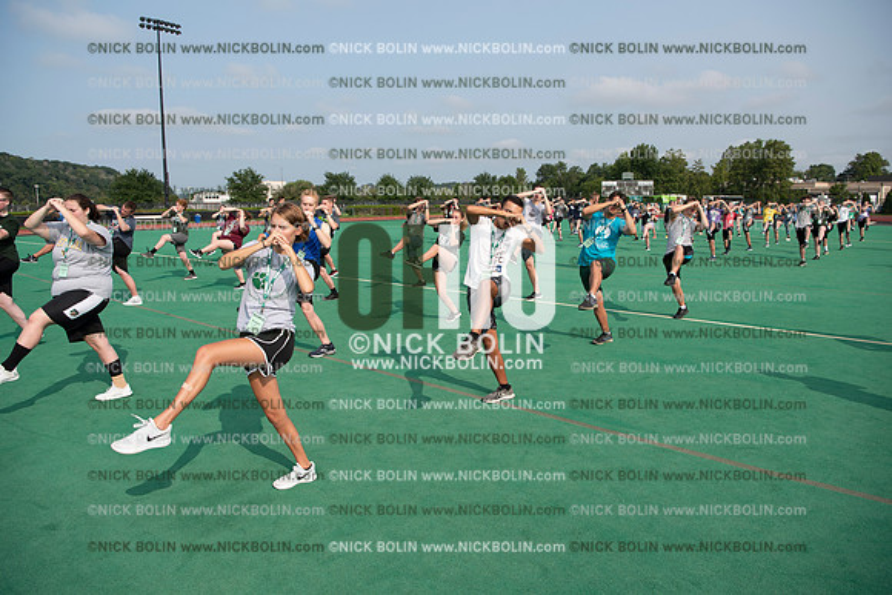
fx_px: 595
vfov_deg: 53.2
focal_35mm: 24
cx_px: 446
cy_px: 298
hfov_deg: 73.7
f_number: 5.6
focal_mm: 24
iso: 125
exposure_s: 1/640
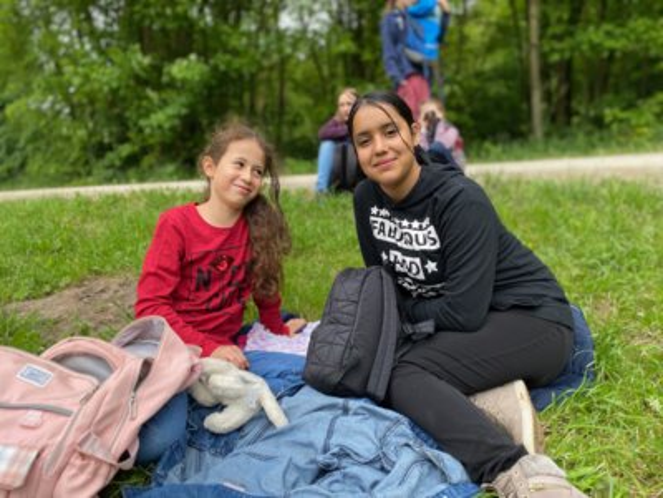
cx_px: 332
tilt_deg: -9.0
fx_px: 498
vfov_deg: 53.1
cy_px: 249
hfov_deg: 67.3
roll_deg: +5.6
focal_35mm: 26
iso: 32
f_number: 1.8
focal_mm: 4.25
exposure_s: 1/156
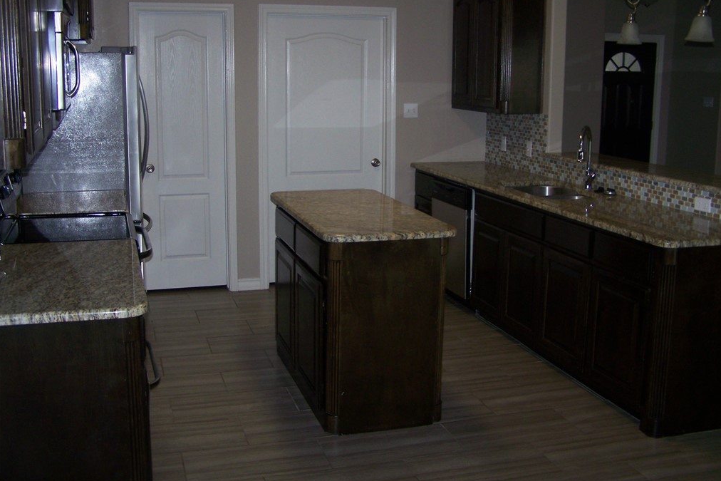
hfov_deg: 48.5
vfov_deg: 33.4
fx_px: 801
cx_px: 360
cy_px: 210
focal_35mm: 40
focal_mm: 6.3
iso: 80
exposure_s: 1/60
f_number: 2.8
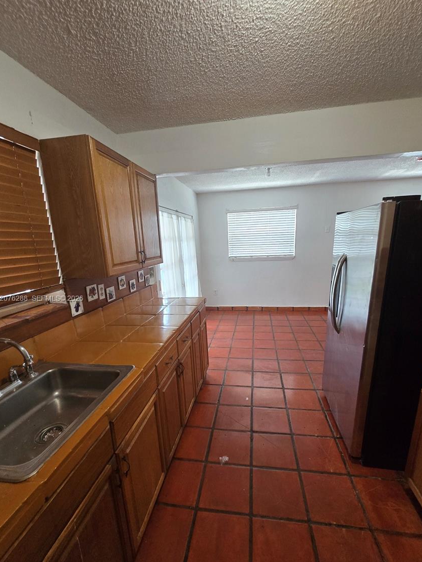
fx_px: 227
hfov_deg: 85.7
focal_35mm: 14
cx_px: 217
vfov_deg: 101.9
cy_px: 299
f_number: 2.2
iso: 400
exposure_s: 1/60
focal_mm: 2.2
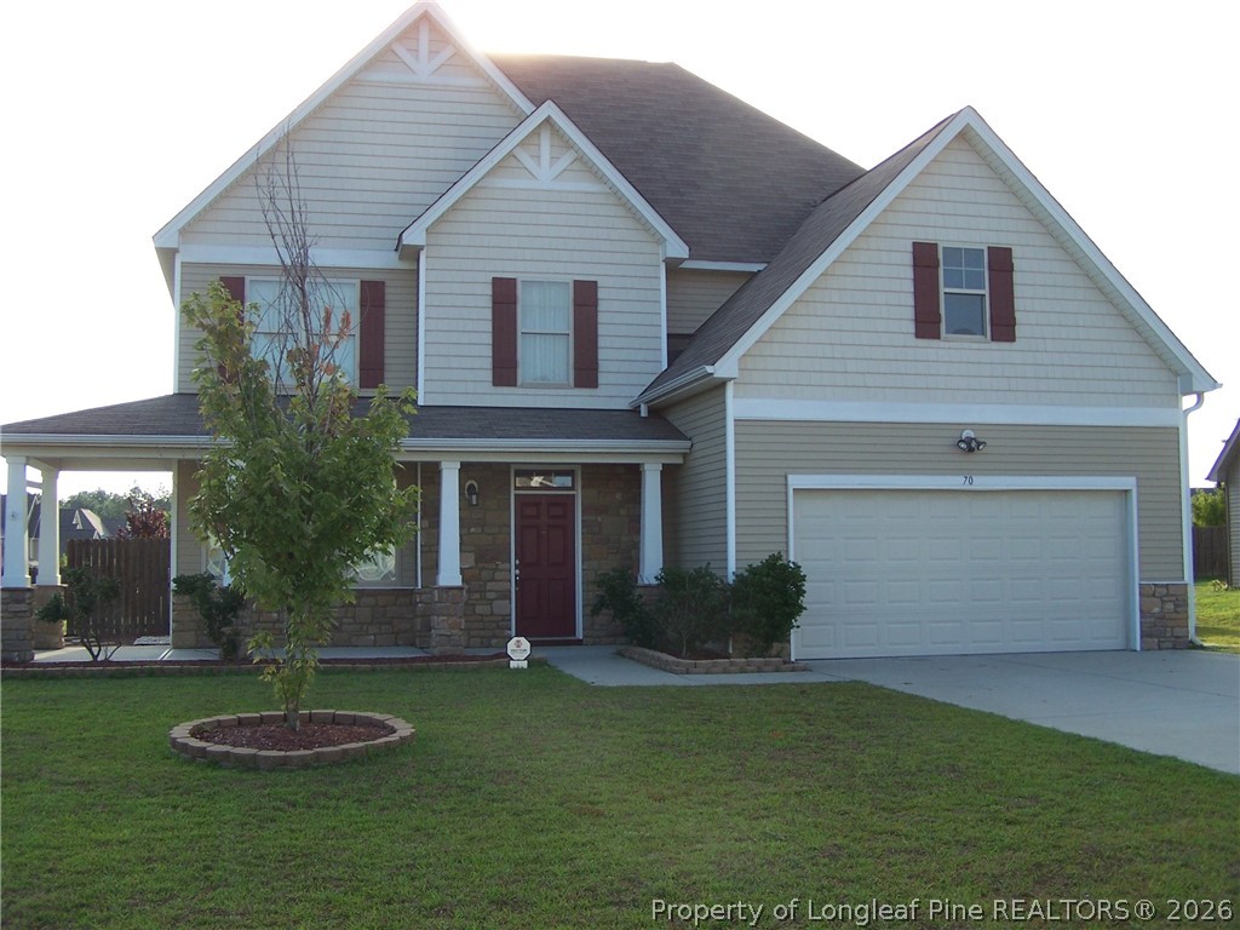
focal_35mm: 38
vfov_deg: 37.7
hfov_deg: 49.0
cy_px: 465
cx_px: 620
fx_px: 1361
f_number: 2.8
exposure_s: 1/500
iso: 80
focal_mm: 6.3
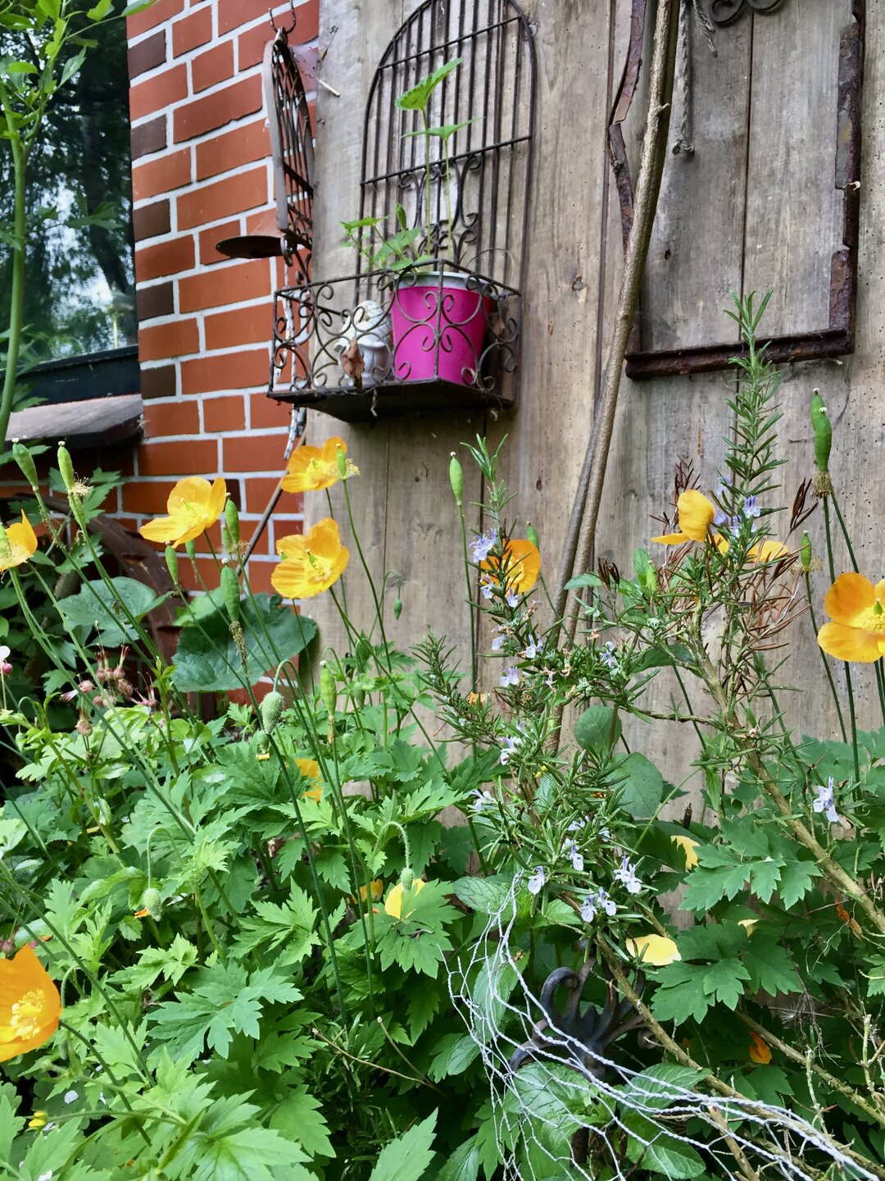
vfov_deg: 61.7
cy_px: 590
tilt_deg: -4.4
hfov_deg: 48.2
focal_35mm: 29
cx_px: 442
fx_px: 989
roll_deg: -0.1
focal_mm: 4.15
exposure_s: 1/33
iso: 32
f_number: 2.2
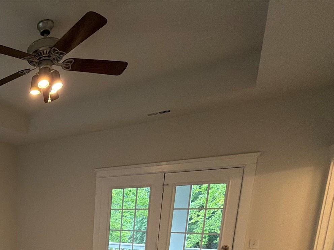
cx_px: -11
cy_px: 258
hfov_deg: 48.7
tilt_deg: -11.3
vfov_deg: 41.1
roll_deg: +0.6
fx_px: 280
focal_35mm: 29
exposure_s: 1/60
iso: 200
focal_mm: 2.22
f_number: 2.2
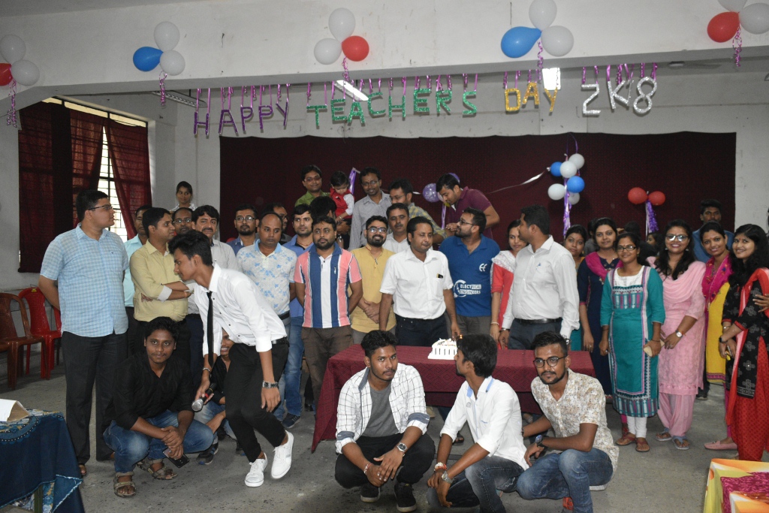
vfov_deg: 40.0
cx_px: 384
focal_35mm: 33
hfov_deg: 57.2
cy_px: 256
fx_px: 705
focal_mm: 22
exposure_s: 1/60
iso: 2200
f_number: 3.8
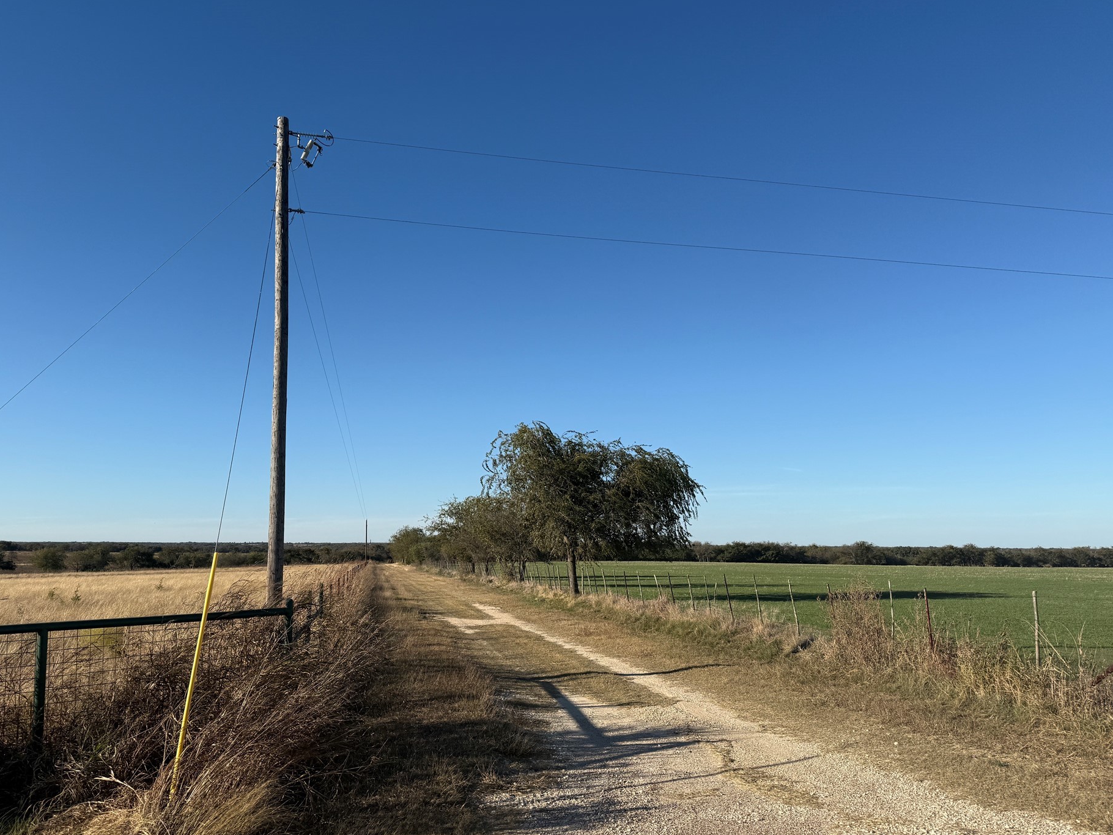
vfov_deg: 51.3
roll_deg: +1.2
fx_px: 868
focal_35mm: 27
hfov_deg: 65.2
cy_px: 456
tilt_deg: +5.2
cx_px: 516
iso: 80
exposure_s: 1/5714
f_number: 1.78
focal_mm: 6.76
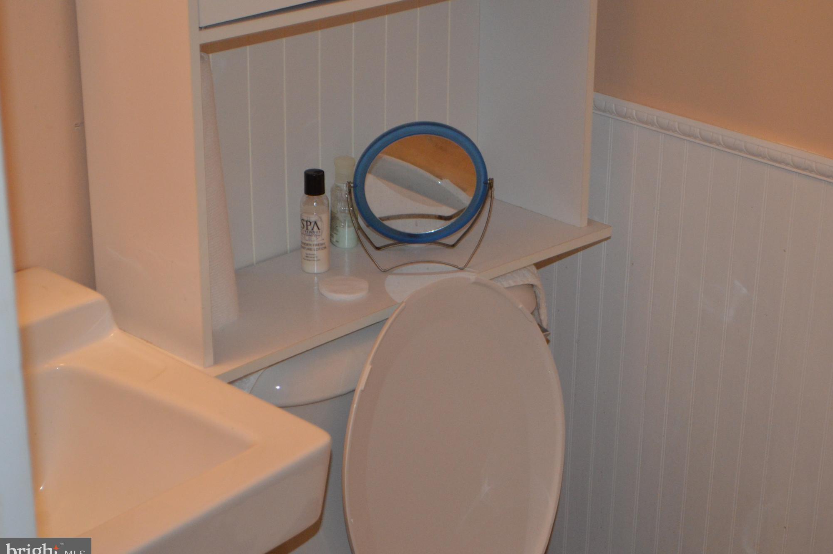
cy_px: 284
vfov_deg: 17.0
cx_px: 426
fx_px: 1849
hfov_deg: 25.4
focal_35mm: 80
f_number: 5.6
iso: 1800
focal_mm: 52
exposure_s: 1/60
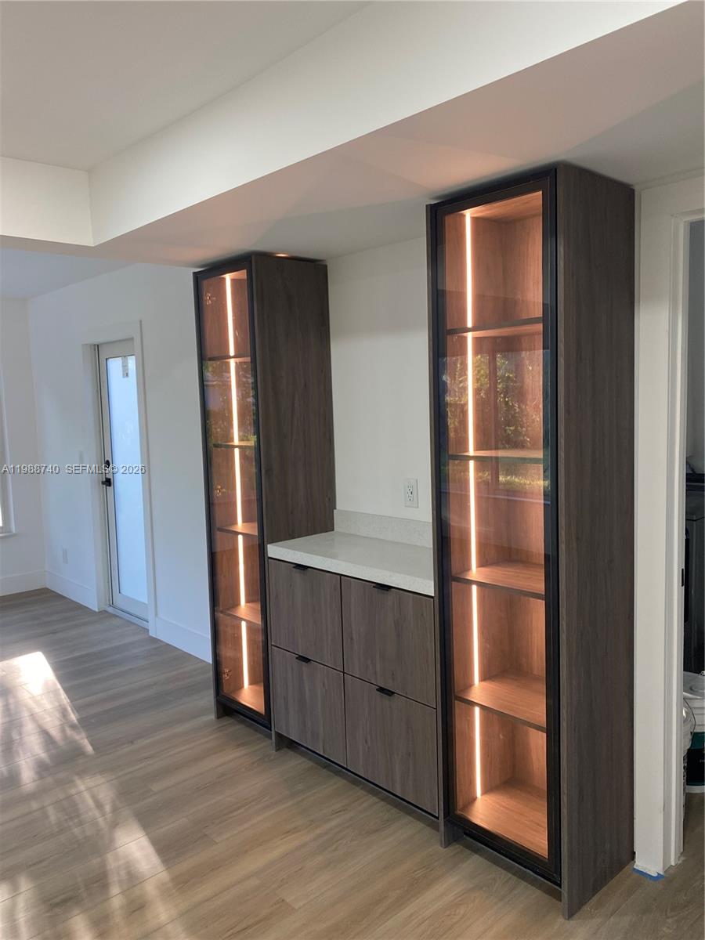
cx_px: 352
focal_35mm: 26
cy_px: 470
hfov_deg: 53.1
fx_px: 706
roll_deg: +2.7
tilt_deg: -0.9
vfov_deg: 67.3
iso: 125
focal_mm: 4.25
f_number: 1.8
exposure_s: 1/76
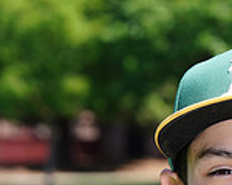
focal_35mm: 532
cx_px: 261
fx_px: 3653
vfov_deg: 2.9
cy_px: 341
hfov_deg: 3.6
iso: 200
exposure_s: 1/200
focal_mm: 147
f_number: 10
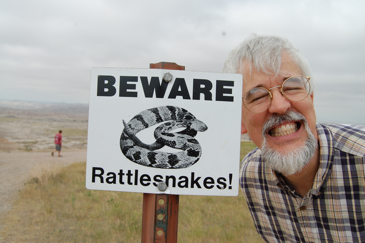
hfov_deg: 62.0
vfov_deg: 43.5
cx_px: 182
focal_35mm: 30
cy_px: 122
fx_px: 304
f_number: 10
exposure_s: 1/400
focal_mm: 20
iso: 200
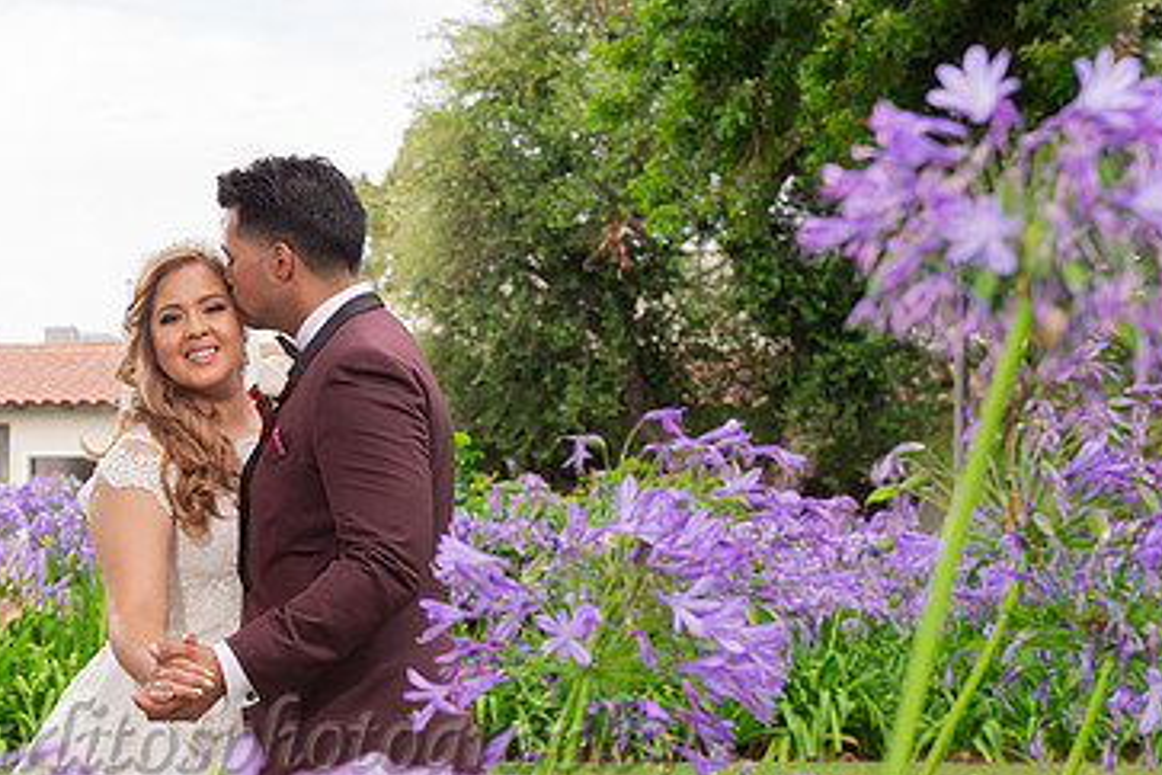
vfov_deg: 13.8
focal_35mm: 99
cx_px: 288
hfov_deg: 20.4
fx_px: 3195
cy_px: 429
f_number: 6.3
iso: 400
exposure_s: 1/250
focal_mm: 62
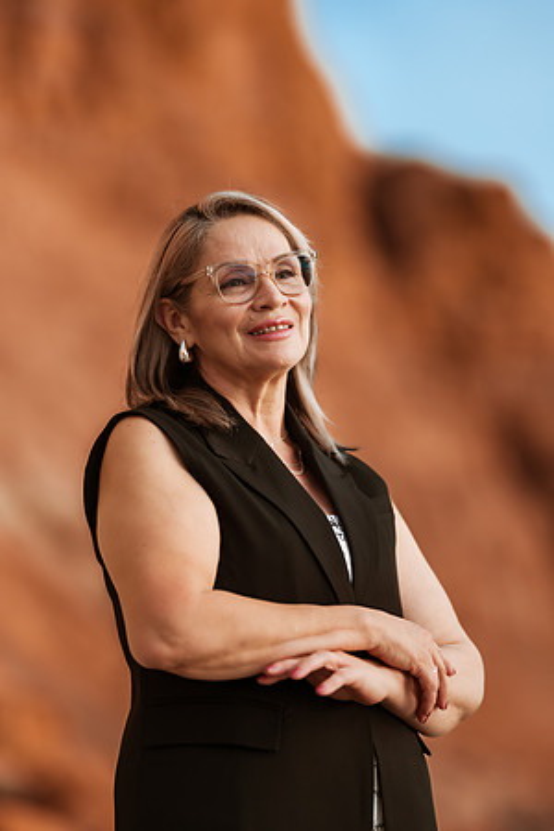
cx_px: 277
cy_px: 416
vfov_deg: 15.2
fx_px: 3116
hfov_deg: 10.2
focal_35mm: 135
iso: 100
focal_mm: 135
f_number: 1.8
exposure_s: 1/3200
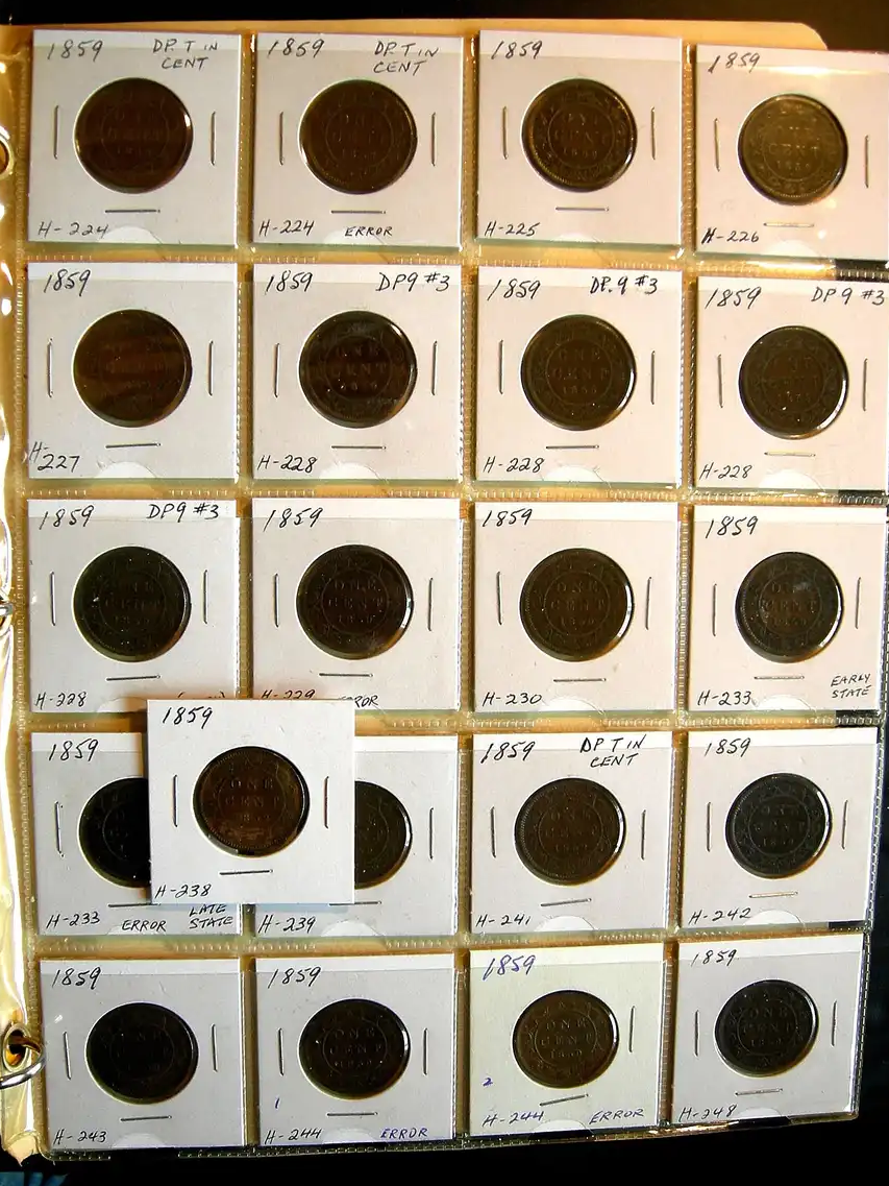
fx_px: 1301
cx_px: 423
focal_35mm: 38
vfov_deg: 49.0
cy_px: 598
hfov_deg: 37.7
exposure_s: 1/36.2
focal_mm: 7.5
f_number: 2.7
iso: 64
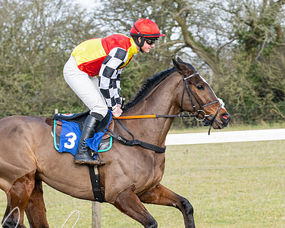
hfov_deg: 5.8
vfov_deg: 4.6
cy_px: 197
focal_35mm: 333
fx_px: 2810
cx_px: 121
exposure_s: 1/800
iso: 400
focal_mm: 103
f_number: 5
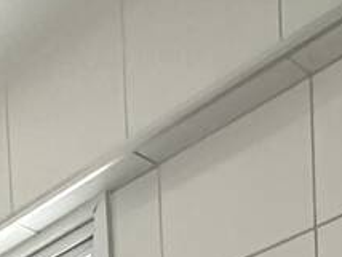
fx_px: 930
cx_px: 276
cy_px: 771
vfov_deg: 10.7
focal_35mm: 94
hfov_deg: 20.6
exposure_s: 1/60
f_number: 2.2
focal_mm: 2.22
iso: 400
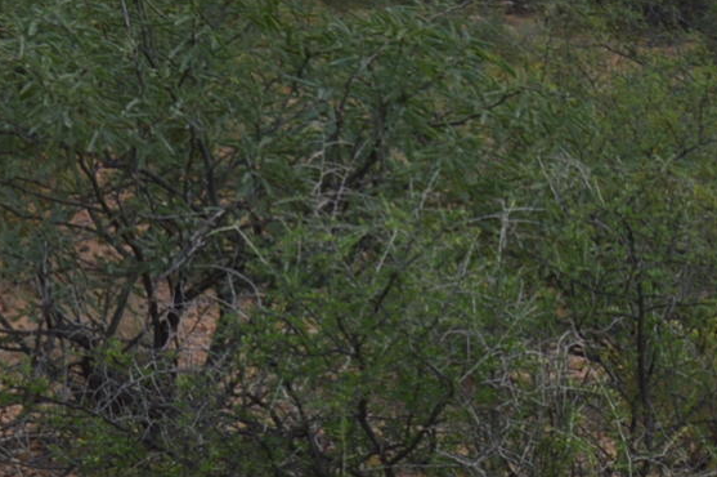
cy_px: -402
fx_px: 6425
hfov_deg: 6.2
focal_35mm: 323
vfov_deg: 4.2
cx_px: 1574
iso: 100
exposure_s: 1/200
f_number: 8
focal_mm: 40
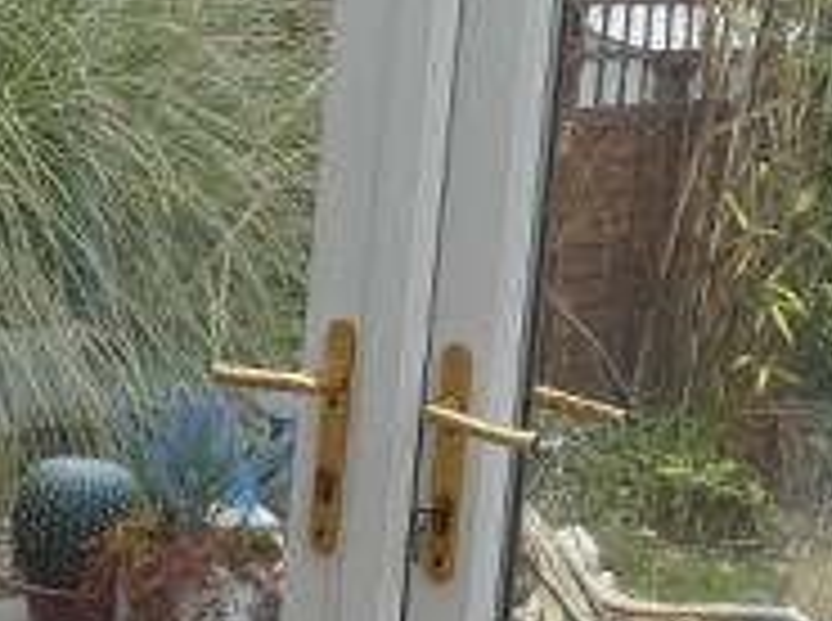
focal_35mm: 111
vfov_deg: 13.1
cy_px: 603
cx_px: 274
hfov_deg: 17.7
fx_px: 2663
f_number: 2.8
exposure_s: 1/125
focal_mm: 3.6
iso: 80
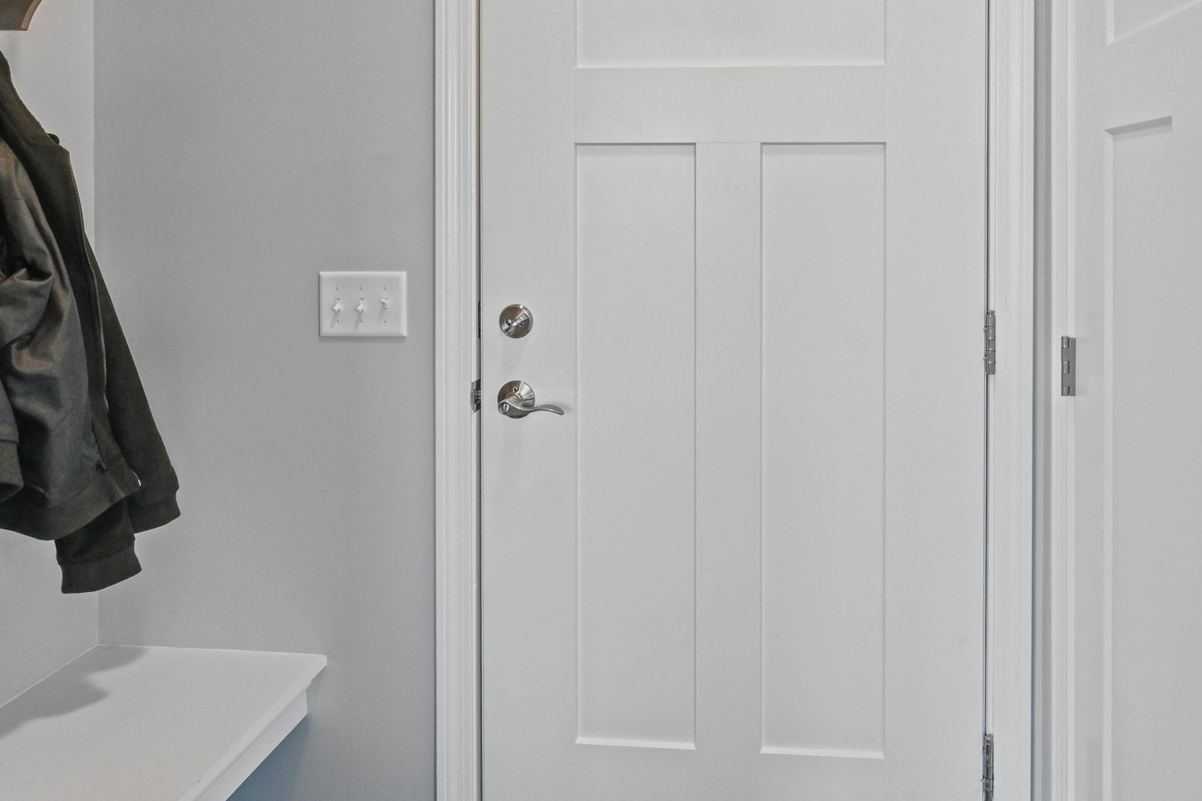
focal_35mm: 24
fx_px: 801
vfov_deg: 51.2
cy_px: 212
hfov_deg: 73.2
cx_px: 696
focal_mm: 14
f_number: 14
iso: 1000
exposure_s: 1/10
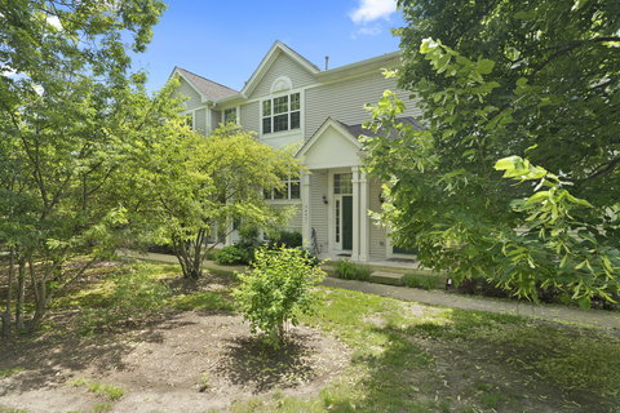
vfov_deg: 67.4
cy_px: 206
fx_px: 310
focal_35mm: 18
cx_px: 310
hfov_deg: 90.0
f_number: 8
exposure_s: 1/30
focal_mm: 18
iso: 500
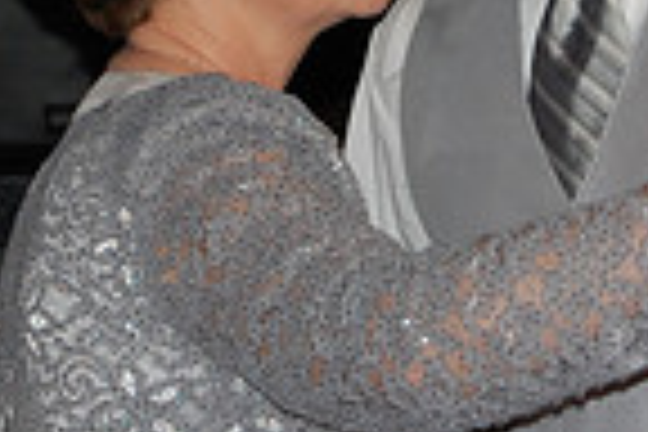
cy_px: -108
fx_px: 5976
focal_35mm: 332
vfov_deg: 4.1
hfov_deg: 6.2
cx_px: 472
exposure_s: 1/60
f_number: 5.6
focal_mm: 55
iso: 400
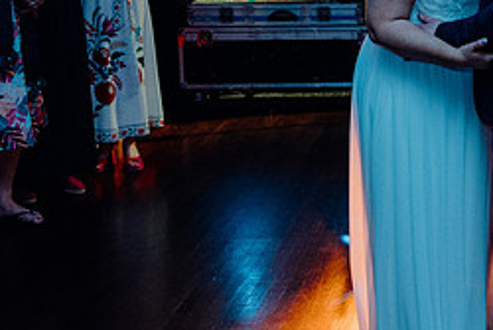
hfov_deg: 22.3
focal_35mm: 86
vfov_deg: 15.7
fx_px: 1178
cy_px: 35
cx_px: 542
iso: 2500
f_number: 3.5
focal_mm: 37
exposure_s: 1/160
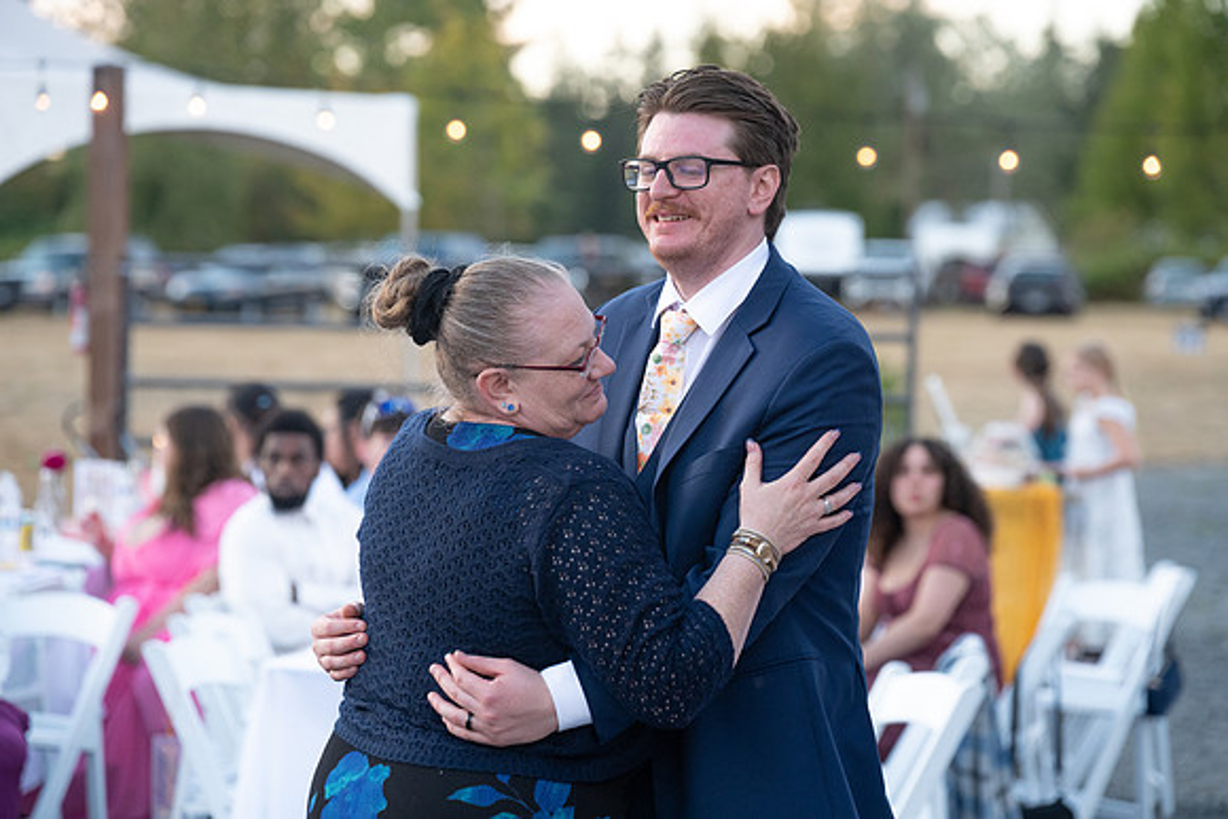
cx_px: 614
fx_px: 4299
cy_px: 410
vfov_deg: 10.9
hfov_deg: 16.3
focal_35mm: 126
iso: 2000
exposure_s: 1/500
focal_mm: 126
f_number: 4
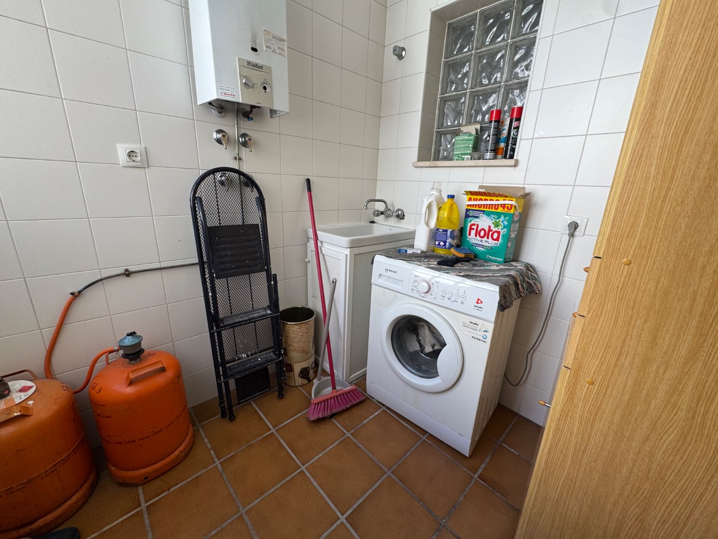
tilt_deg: -16.5
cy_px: 270
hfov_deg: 102.1
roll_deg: -3.3
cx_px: 359
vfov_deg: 85.7
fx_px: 290
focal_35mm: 14
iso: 40
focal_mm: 2.22
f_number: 2.2
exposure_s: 1/107
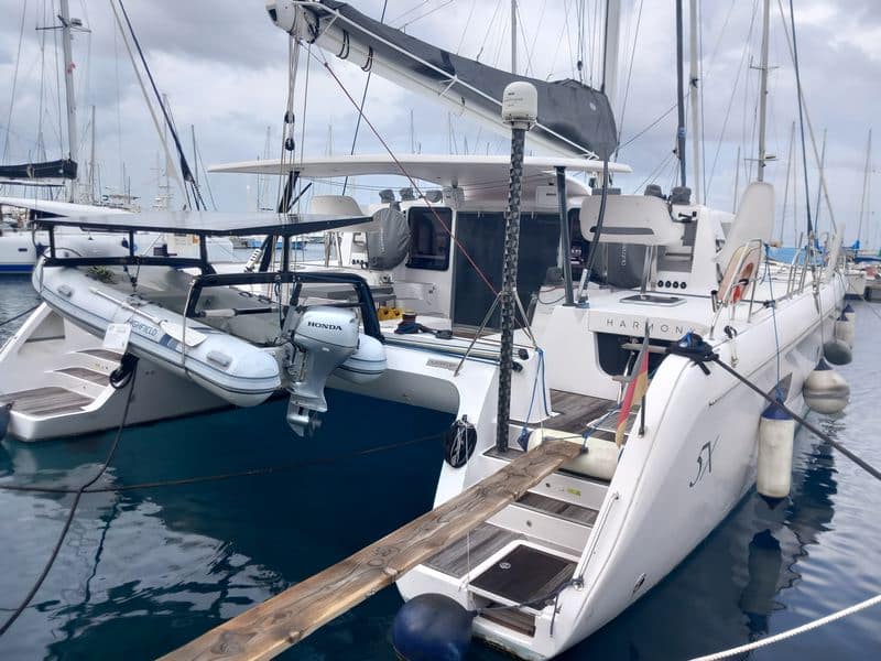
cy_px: 330
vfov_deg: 51.4
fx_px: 687
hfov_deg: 65.3
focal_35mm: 27
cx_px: 440
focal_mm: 4
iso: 20
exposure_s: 1/120
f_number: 1.8
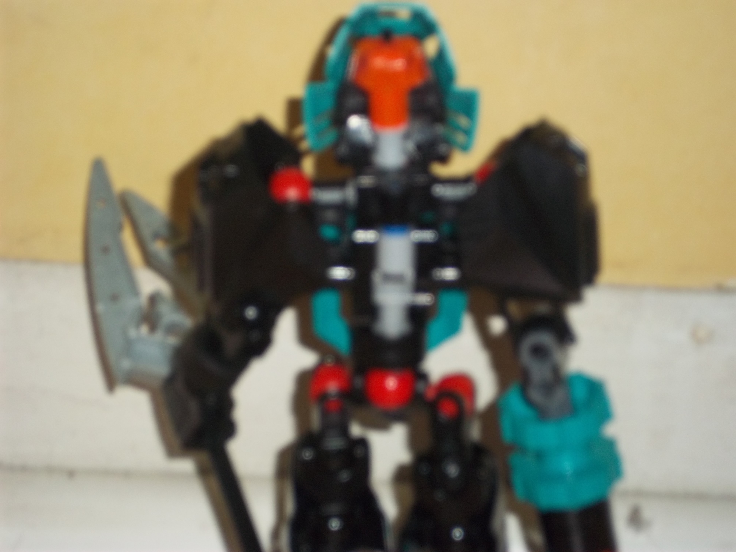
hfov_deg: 18.2
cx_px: 368
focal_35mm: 108
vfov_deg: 13.7
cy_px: 276
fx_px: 2296
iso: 160
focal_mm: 19.5
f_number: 5.6
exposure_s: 1/60
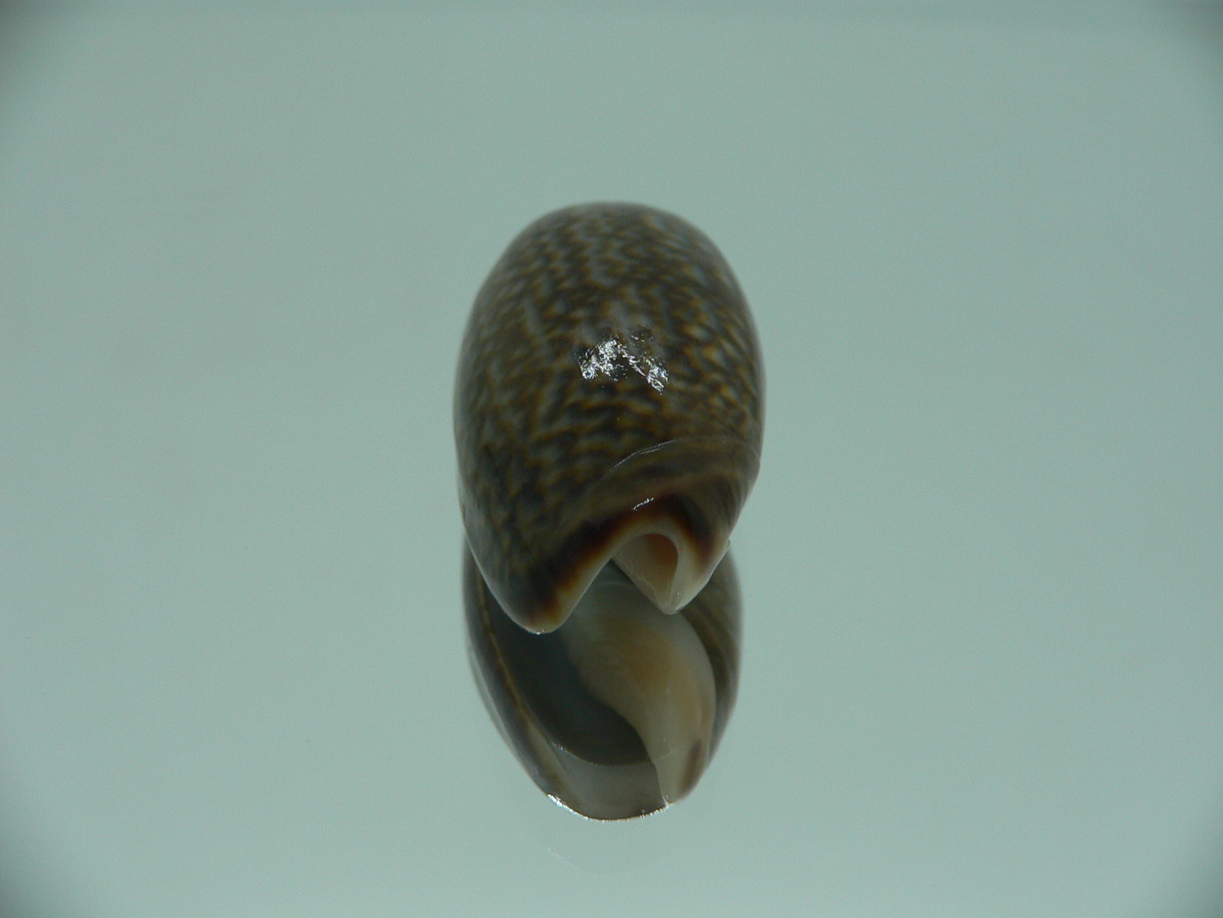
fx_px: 1237
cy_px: 459
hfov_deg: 52.6
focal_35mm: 35
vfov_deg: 40.7
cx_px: 612
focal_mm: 4.6
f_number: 2.8
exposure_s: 1/60
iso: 80
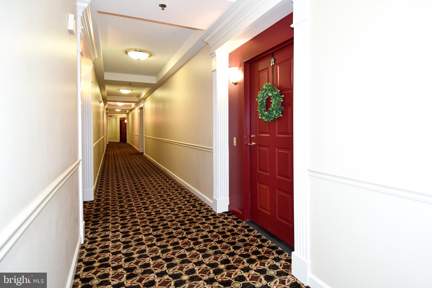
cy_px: 144
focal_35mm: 18
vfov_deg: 67.4
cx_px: 216
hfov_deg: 90.0
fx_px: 216
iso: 1600
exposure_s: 1/60
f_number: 4
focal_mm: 12
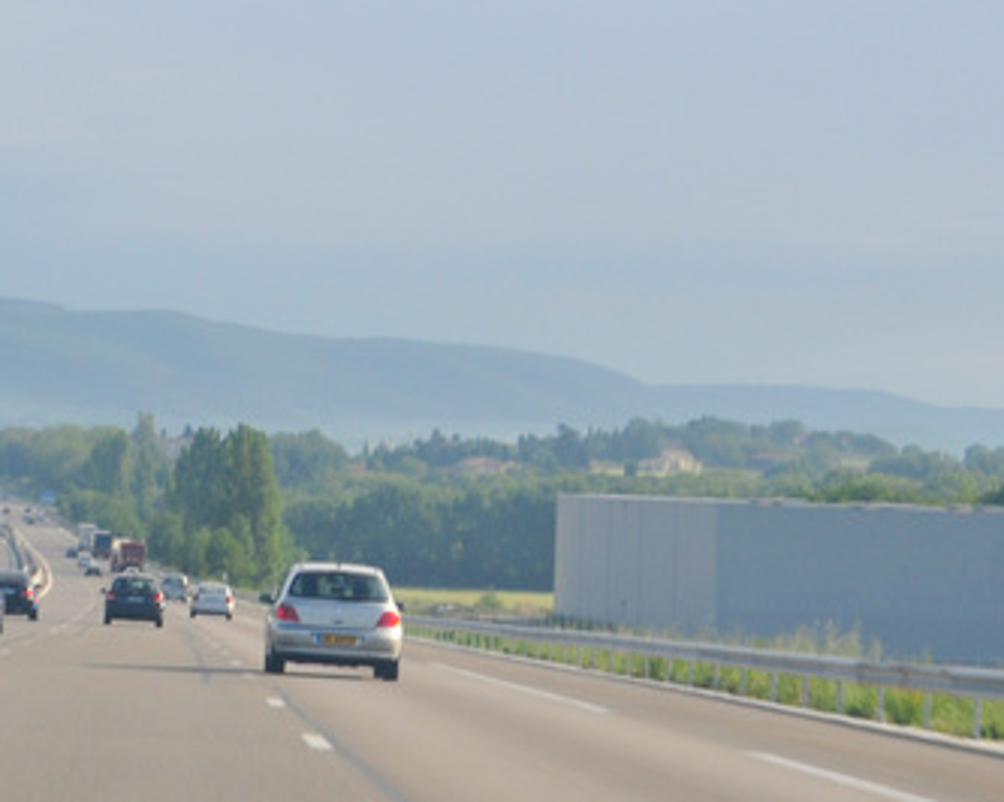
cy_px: 443
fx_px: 5138
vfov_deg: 8.9
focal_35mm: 173
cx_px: -220
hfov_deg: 10.9
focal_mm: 40
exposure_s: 1/80
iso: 100
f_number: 11
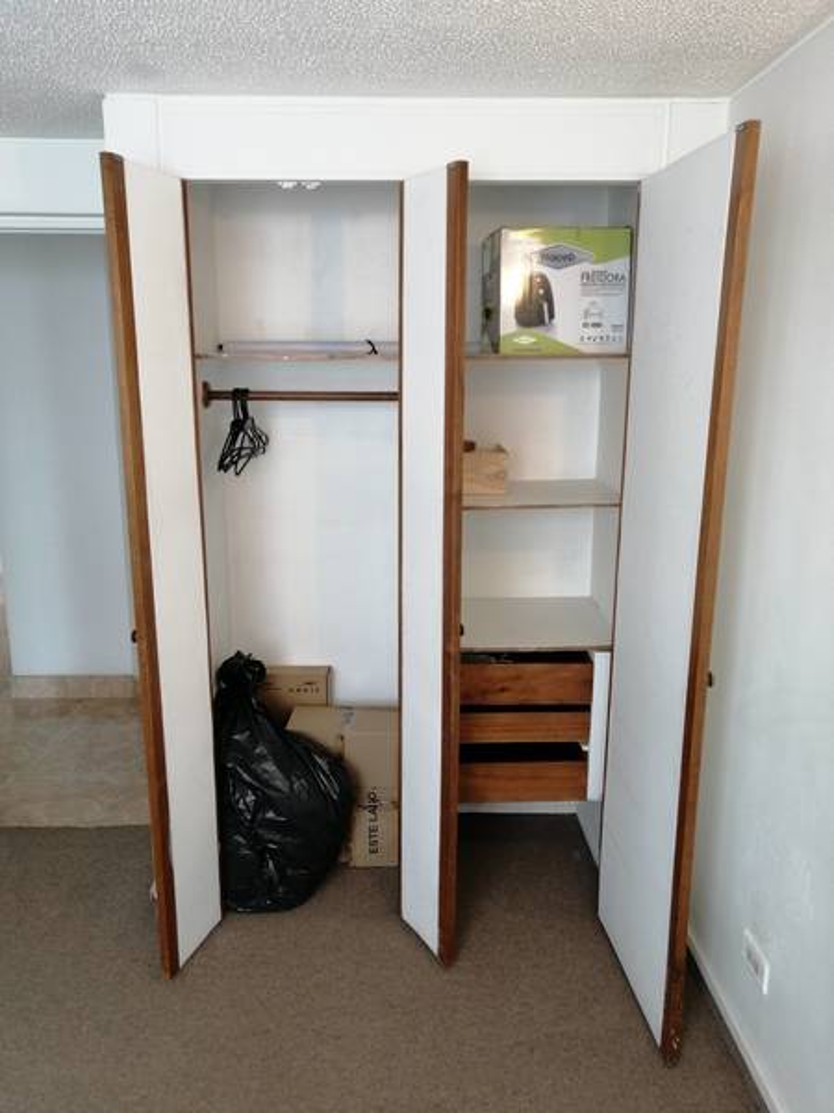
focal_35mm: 26
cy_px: 556
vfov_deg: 67.3
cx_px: 417
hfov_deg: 53.1
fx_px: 835
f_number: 1.8
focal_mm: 3.95
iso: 125
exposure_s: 1/30
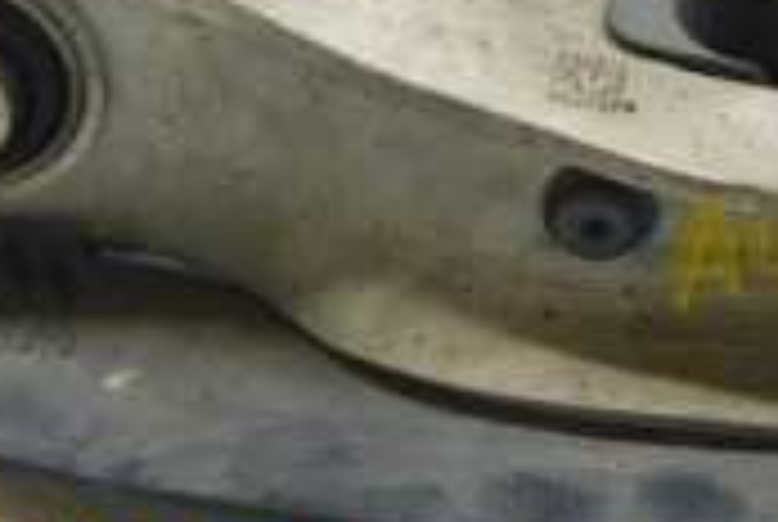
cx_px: 1084
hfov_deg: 11.2
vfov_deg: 7.7
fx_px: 3832
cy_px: -119
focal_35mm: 177
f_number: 5.6
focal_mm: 32
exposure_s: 1/20
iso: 400
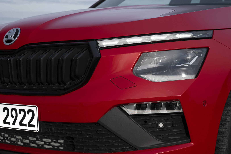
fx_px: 533
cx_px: 111
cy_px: 85
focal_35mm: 83
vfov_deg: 16.5
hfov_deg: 24.5
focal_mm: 70
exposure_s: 1/160
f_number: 8
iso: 200
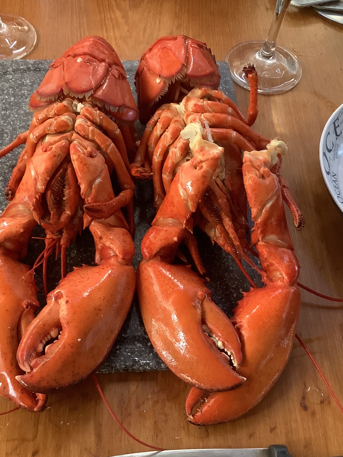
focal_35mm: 43
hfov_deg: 33.5
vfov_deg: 43.8
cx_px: 142
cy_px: 235
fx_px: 568
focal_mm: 3.3
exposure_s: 1/60
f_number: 2.4
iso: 320
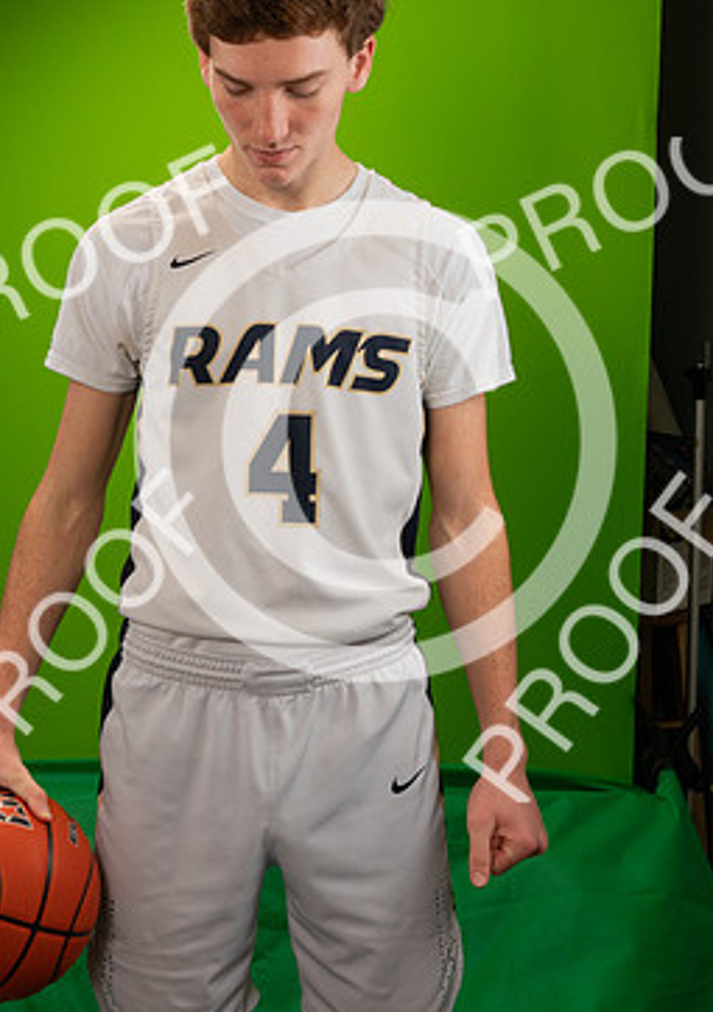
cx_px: 155
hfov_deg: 24.7
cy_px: 447
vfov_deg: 35.0
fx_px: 1602
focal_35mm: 56
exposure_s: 1/60
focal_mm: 24
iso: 800
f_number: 20
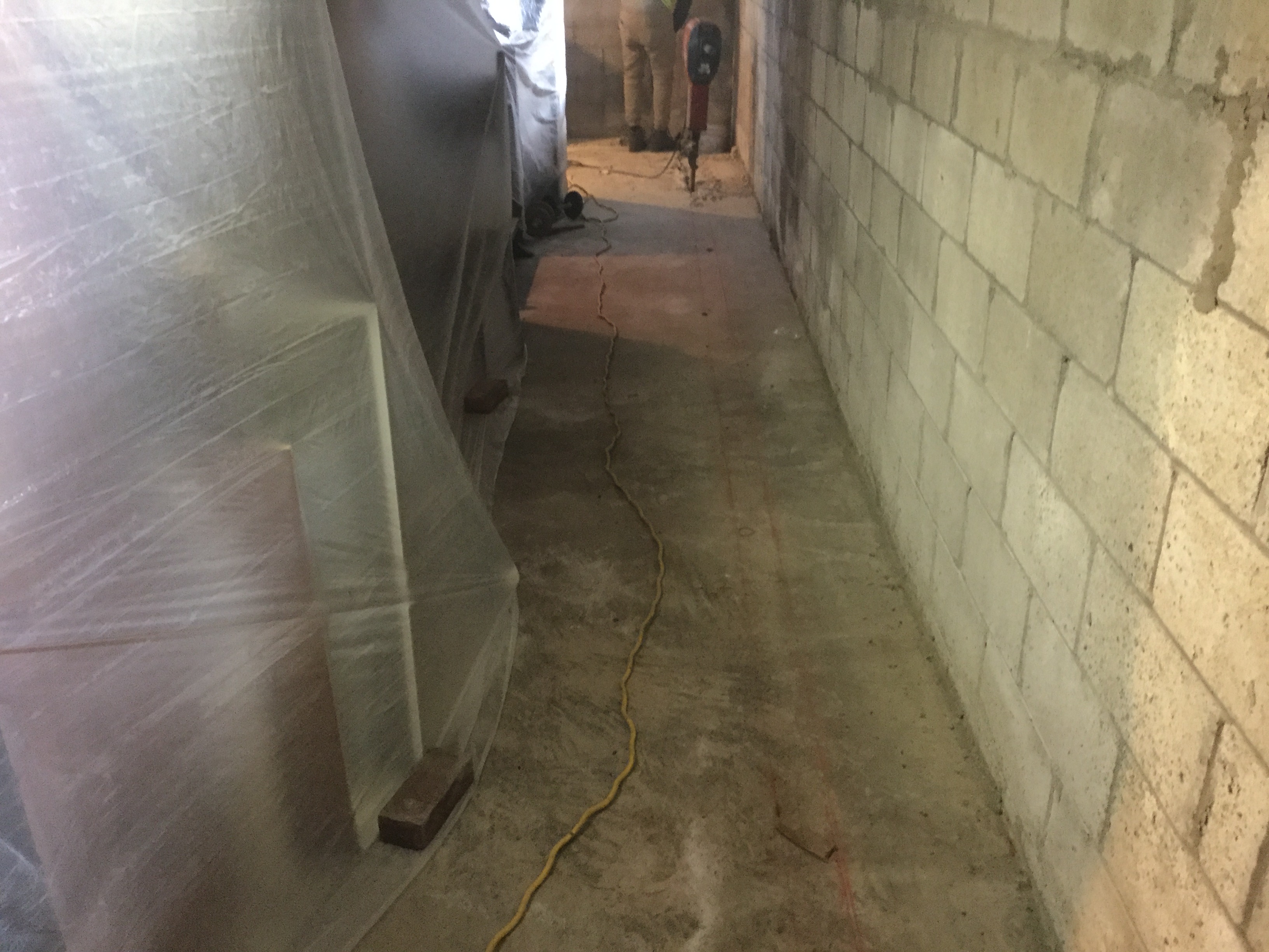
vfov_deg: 45.4
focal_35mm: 31
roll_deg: +0.1
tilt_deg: -24.9
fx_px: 1136
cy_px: 476
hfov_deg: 58.4
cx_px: 634
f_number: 2.4
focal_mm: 3.3
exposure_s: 1/15
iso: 400
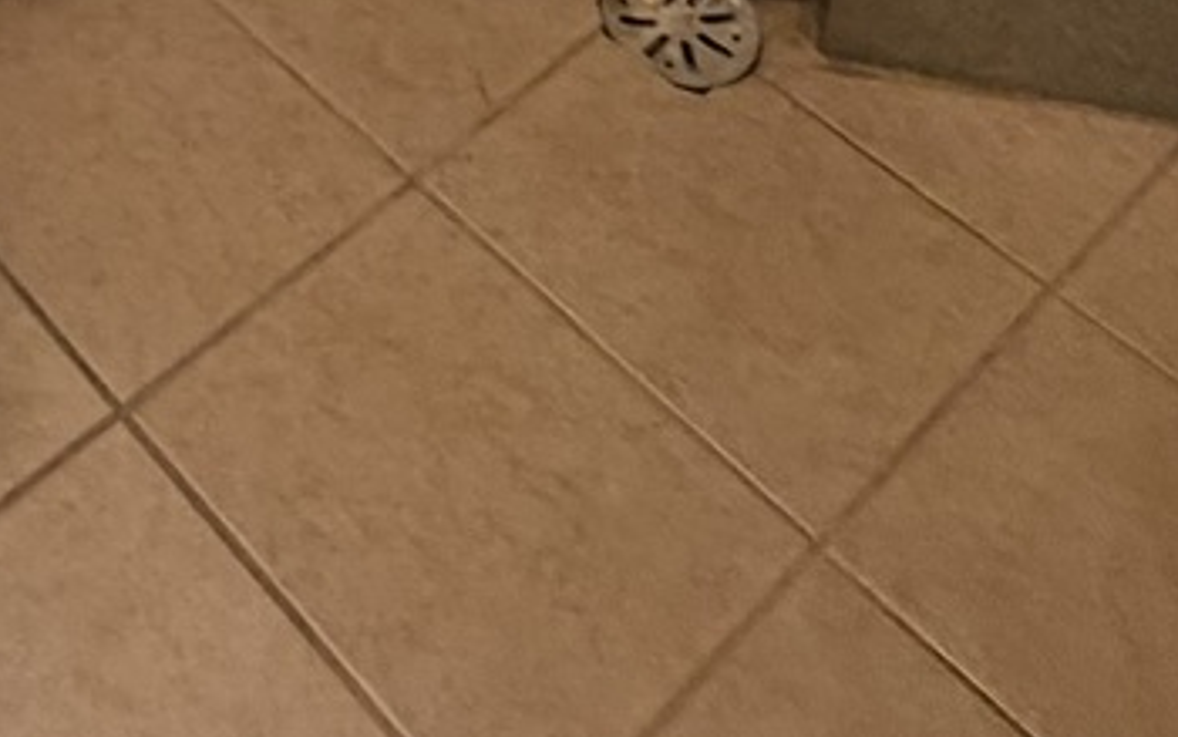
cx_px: -313
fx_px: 1959
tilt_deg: -17.9
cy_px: -1057
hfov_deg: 28.2
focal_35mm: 61
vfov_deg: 14.1
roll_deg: +2.4
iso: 250
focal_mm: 2.22
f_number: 2.2
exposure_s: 1/60
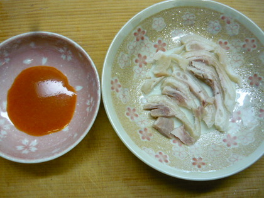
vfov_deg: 42.9
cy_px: 99
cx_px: 132
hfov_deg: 55.4
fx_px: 252
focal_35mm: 33
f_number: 2.8
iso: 320
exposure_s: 1/30
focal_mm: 5.5
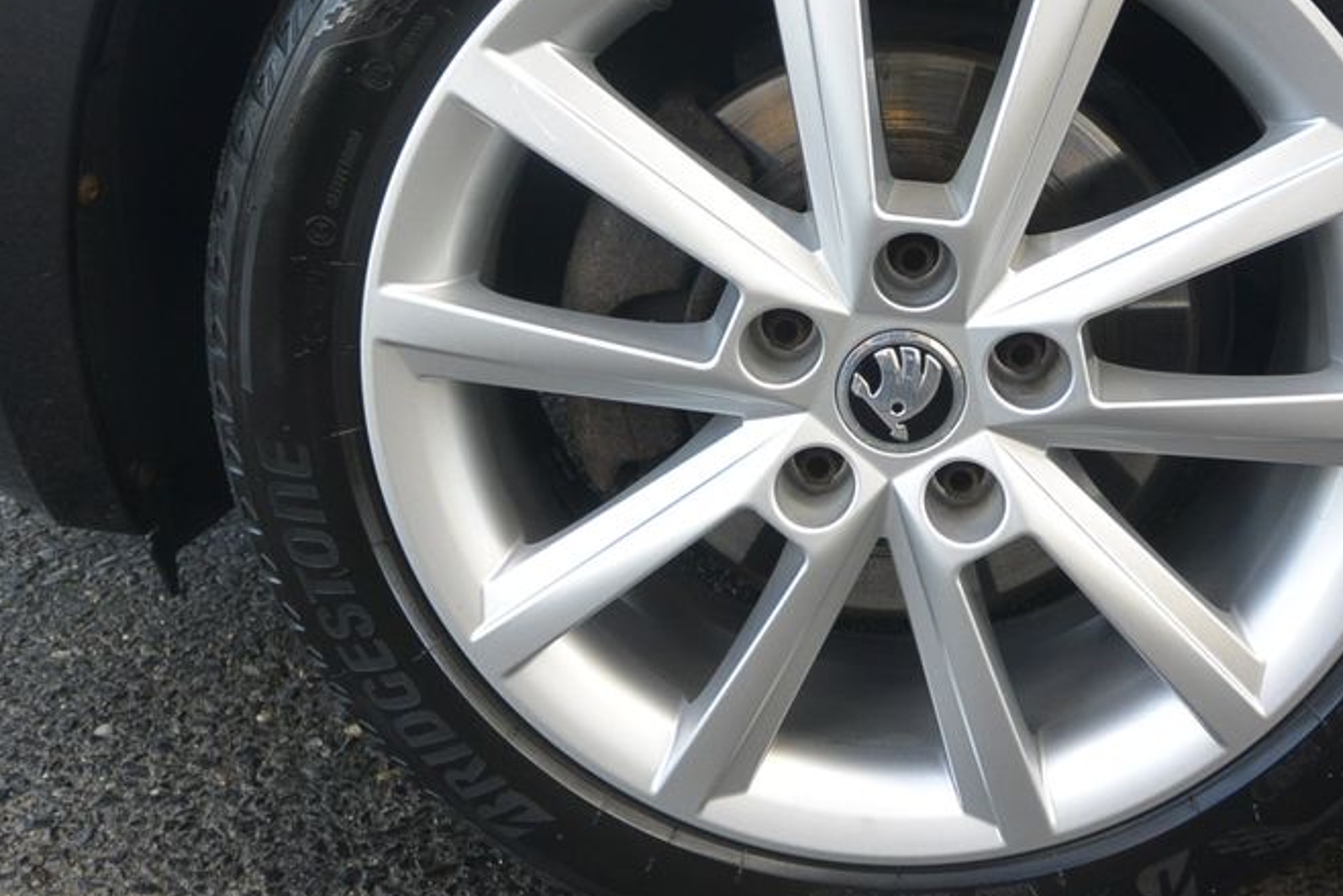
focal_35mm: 42
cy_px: 350
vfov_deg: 31.8
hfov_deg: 45.9
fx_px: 1567
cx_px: 861
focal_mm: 10
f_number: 3.5
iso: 200
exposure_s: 1/160
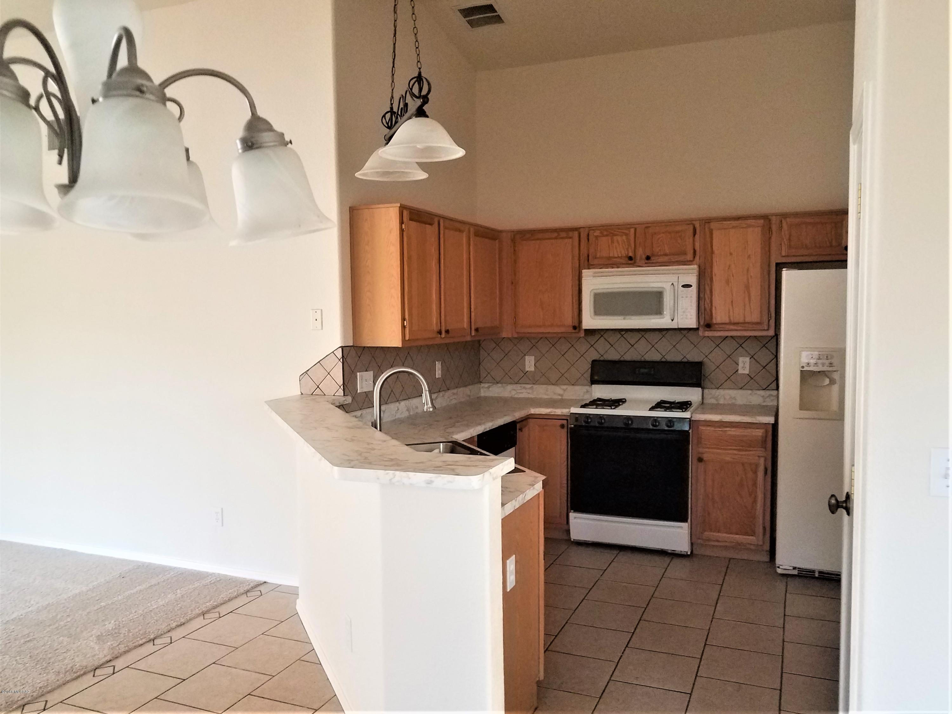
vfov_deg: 53.1
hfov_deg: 67.3
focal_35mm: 26
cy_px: 357
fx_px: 715
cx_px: 476
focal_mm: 4.2
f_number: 1.7
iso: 200
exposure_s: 1/24
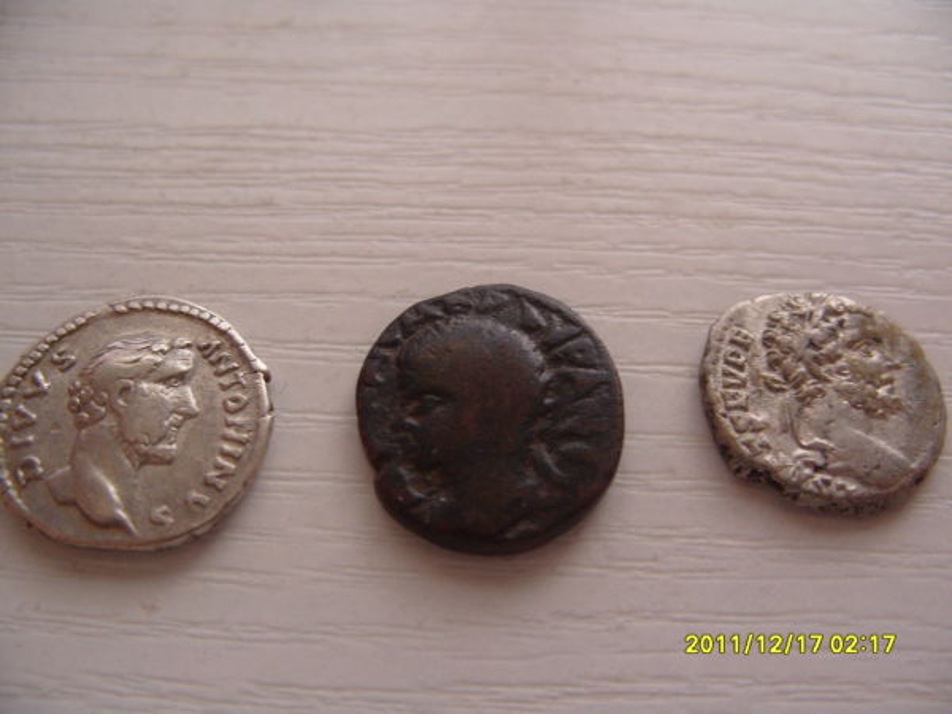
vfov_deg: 40.7
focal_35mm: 35
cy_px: 357
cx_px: 476
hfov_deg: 52.6
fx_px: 963
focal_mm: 7.8
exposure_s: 1/30
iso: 200
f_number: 2.8
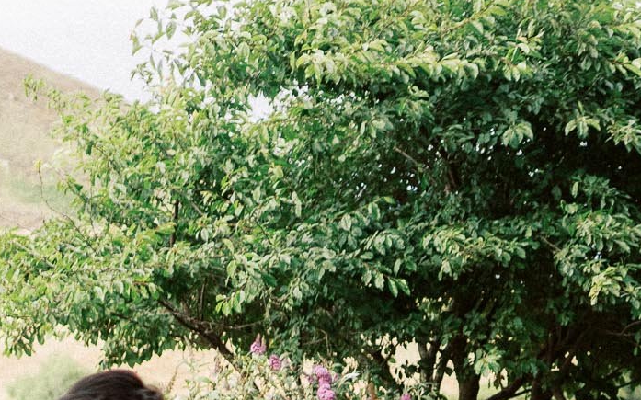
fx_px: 2235
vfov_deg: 10.0
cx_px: 954
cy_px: 551
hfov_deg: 15.1
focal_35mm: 128
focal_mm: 35
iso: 400
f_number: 2
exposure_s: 1/3200
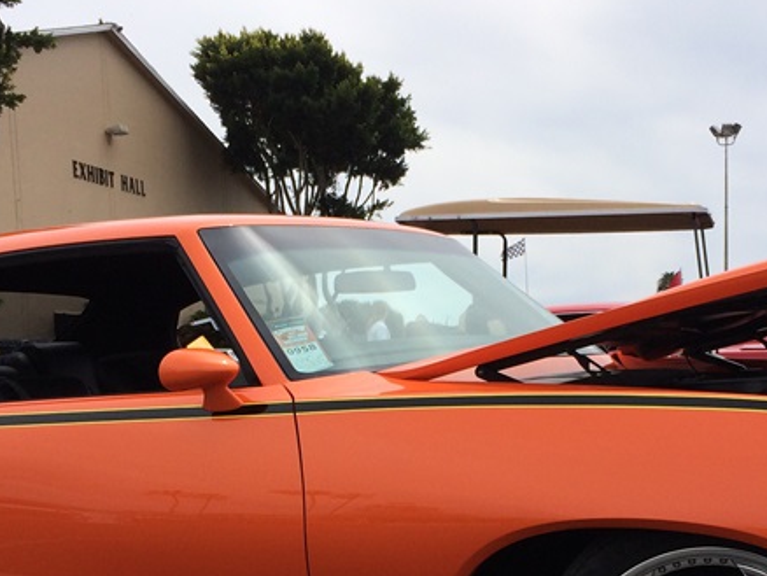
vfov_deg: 21.5
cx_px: 376
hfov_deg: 29.0
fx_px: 1485
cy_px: 508
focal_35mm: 67
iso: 40
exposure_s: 1/3165
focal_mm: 4.12
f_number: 2.2
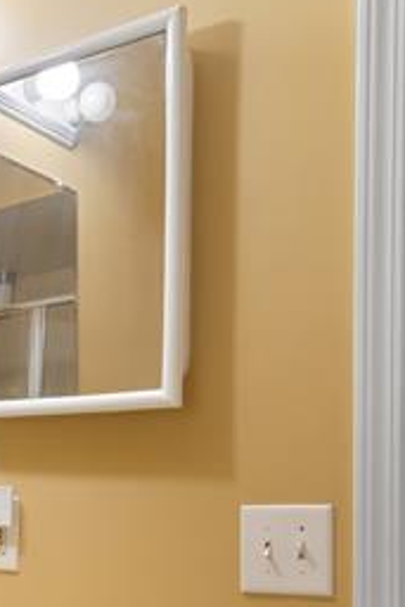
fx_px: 859
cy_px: 576
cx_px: -33
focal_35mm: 51
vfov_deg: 35.9
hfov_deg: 24.8
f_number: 9
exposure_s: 1/2.5
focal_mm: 17
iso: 320
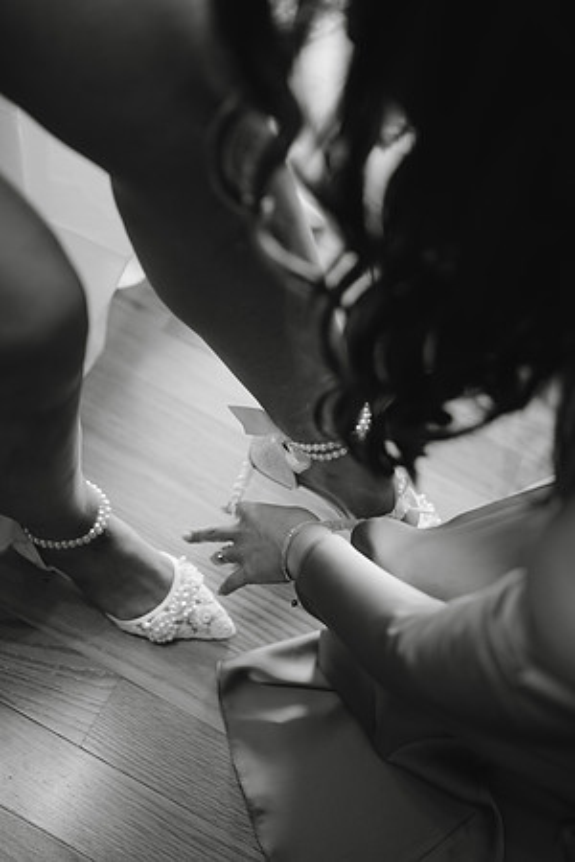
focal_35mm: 35
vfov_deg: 54.4
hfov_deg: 37.9
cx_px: 288
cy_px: 431
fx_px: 838
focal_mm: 35
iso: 640
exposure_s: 1/125
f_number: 1.8
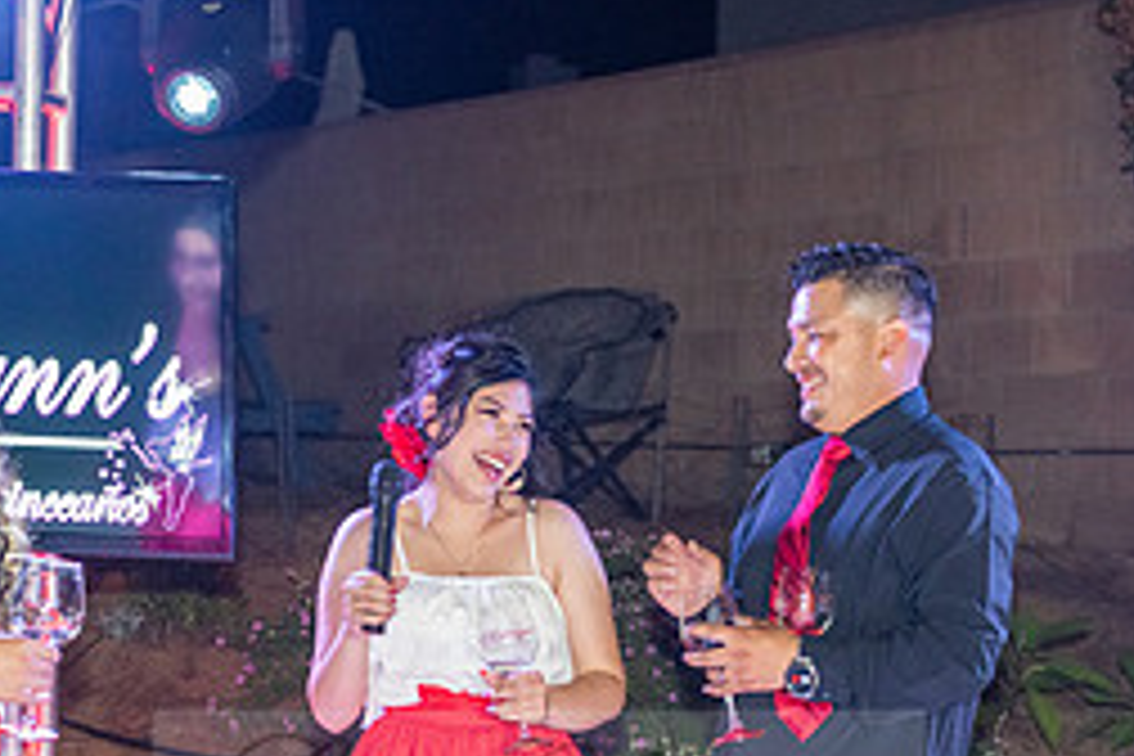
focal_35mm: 115
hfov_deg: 17.8
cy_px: 817
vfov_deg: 11.7
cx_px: 544
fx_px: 3622
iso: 1600
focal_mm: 50
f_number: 3.2
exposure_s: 1/100
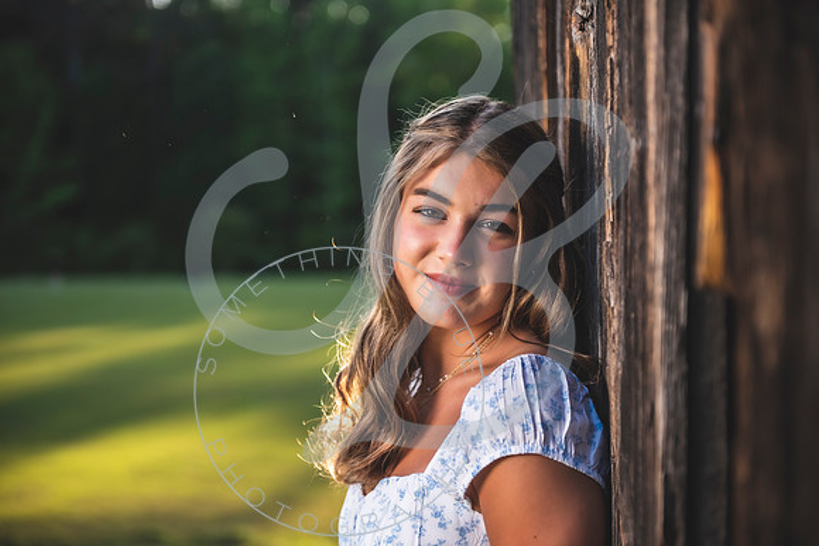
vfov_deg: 21.9
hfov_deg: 32.4
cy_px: 273
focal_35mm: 62
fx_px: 1411
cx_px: 410
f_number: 2.8
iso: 100
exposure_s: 1/800
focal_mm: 62
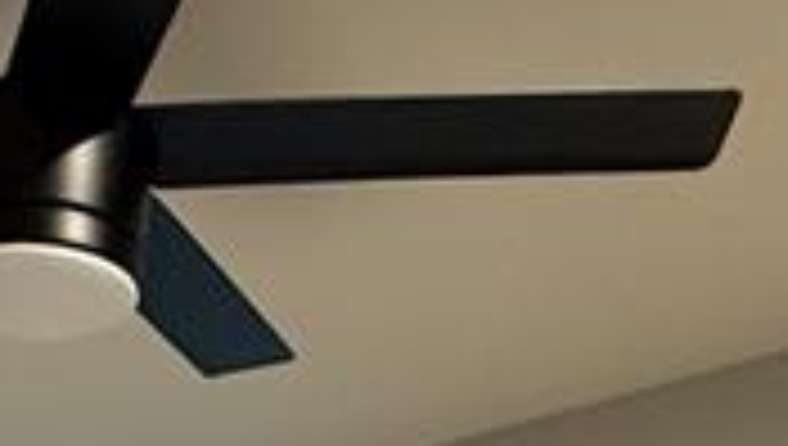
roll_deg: -2.2
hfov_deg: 23.5
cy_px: 1320
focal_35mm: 89
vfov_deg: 10.2
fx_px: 1862
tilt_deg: -7.3
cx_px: 131
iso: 320
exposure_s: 1/60
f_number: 2.2
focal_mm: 2.22
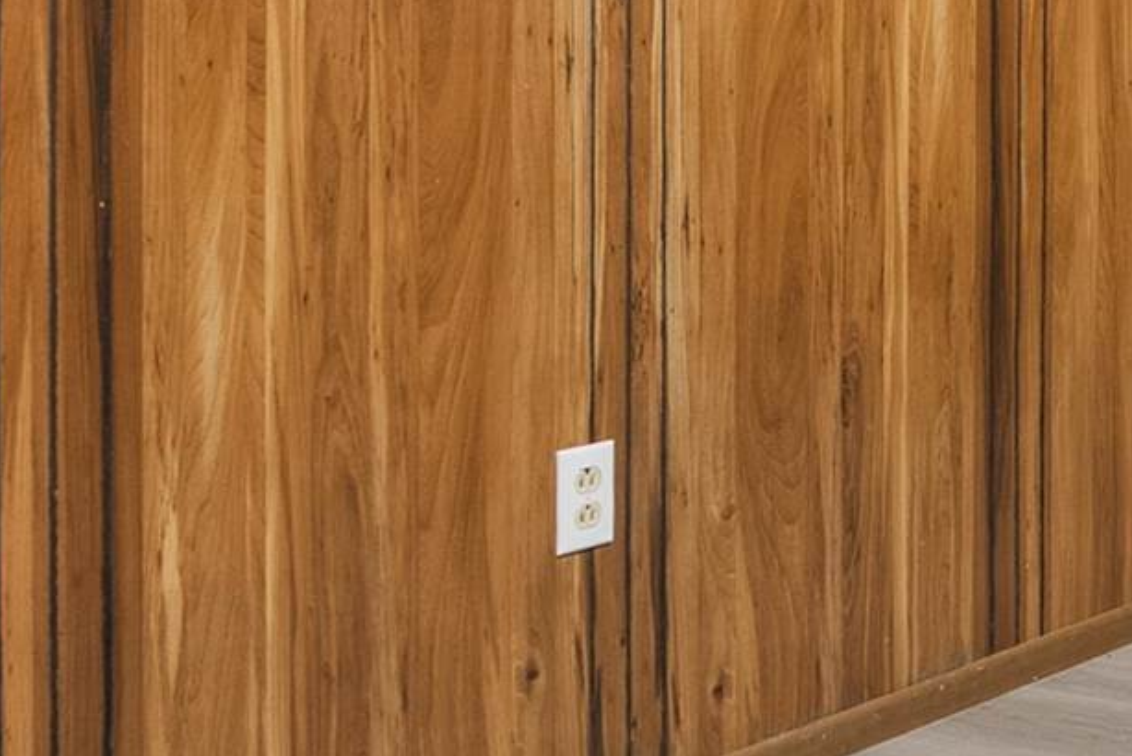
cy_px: -183
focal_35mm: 82
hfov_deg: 19.4
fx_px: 2595
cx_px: 1958
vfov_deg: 15.9
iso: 400
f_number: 8
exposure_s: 2.5
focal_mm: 16.5
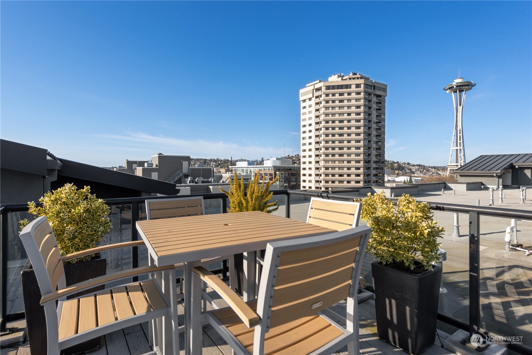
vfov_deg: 64.6
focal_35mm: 19
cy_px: 178
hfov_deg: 86.9
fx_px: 281
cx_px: 266
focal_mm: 19
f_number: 8
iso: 200
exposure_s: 1/320
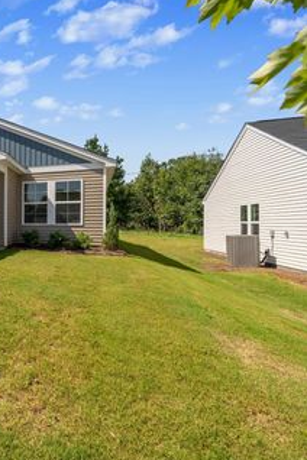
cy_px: 225
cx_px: -54
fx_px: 299
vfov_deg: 75.1
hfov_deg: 40.1
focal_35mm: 23
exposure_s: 1/2000
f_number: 5.6
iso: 400
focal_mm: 14.9
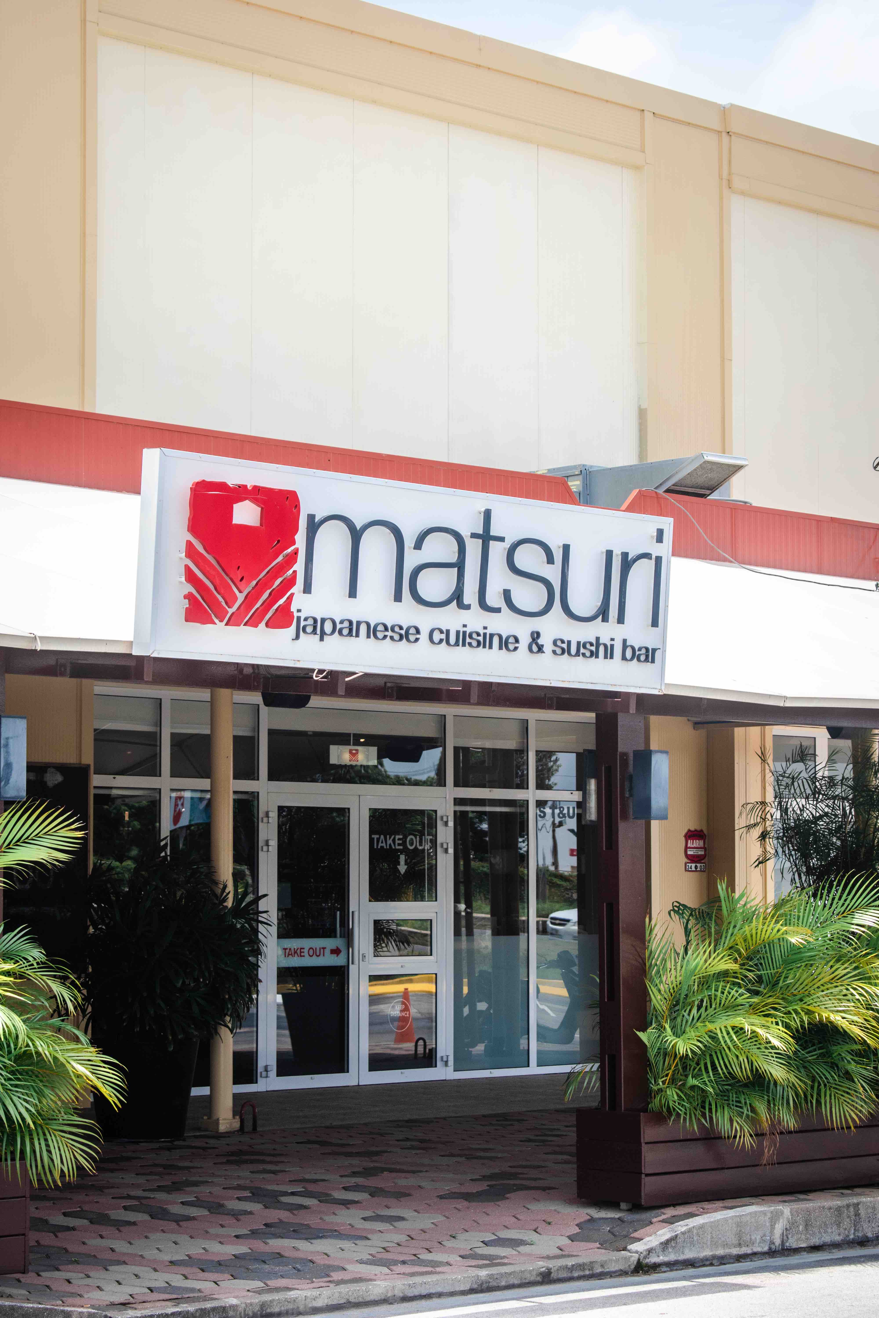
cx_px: 440
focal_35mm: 82
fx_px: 3021
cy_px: 659
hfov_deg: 16.6
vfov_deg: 24.6
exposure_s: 1/500
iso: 200
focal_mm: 55
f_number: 5.6
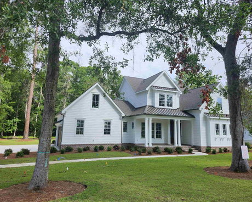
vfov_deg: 56.8
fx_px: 186
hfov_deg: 68.1
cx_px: 131
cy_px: 98
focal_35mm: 25
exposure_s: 1/1157
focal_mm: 5.54
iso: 25
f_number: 1.8
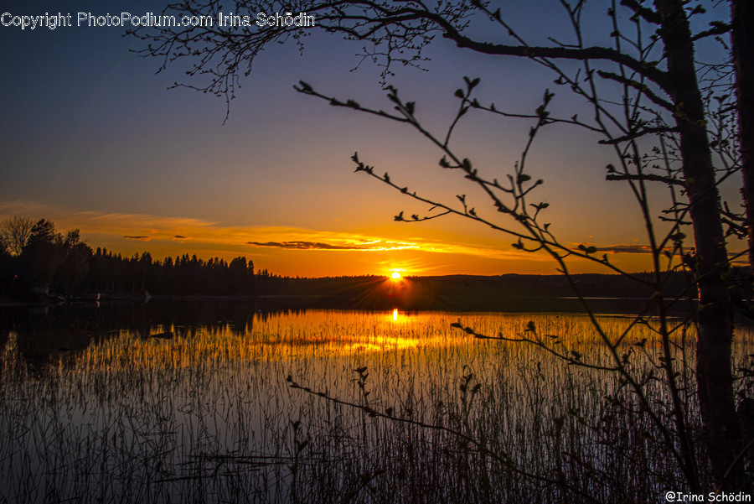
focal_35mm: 42
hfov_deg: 46.4
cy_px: 252
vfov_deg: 31.9
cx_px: 377
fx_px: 880
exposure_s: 1/15
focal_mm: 42
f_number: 18
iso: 100
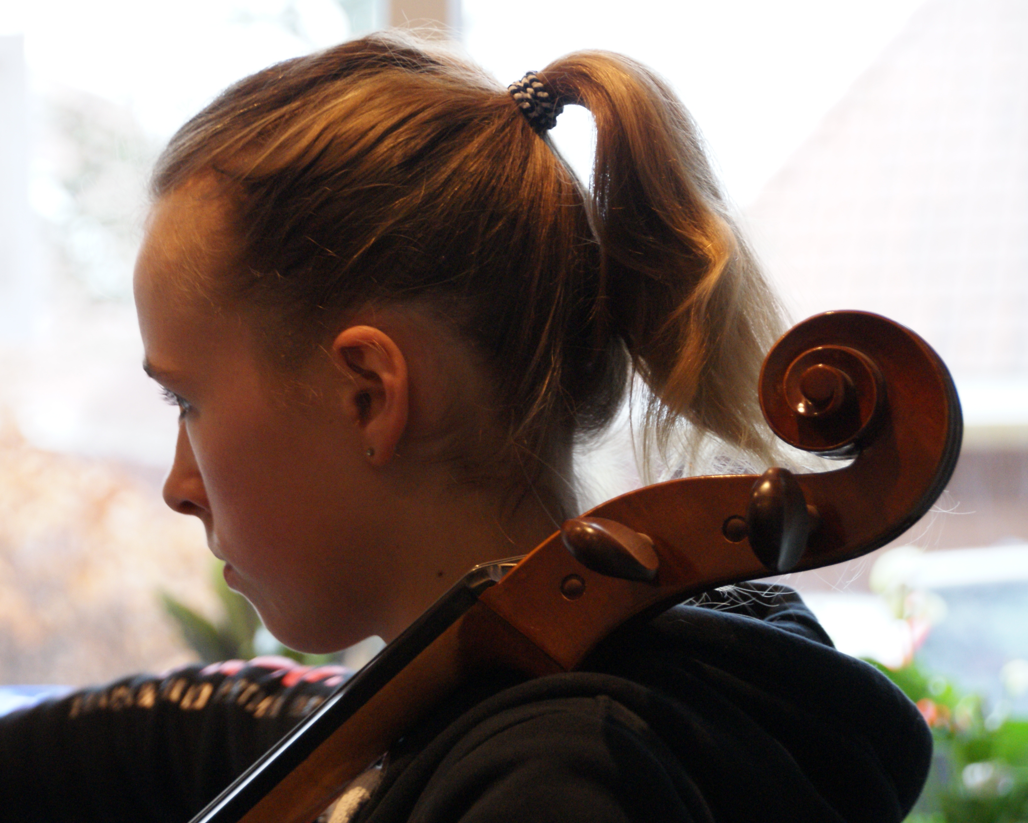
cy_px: 412
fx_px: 4368
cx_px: 415
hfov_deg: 13.4
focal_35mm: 144
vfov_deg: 10.8
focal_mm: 85
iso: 800
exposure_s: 1/15
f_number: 5.6
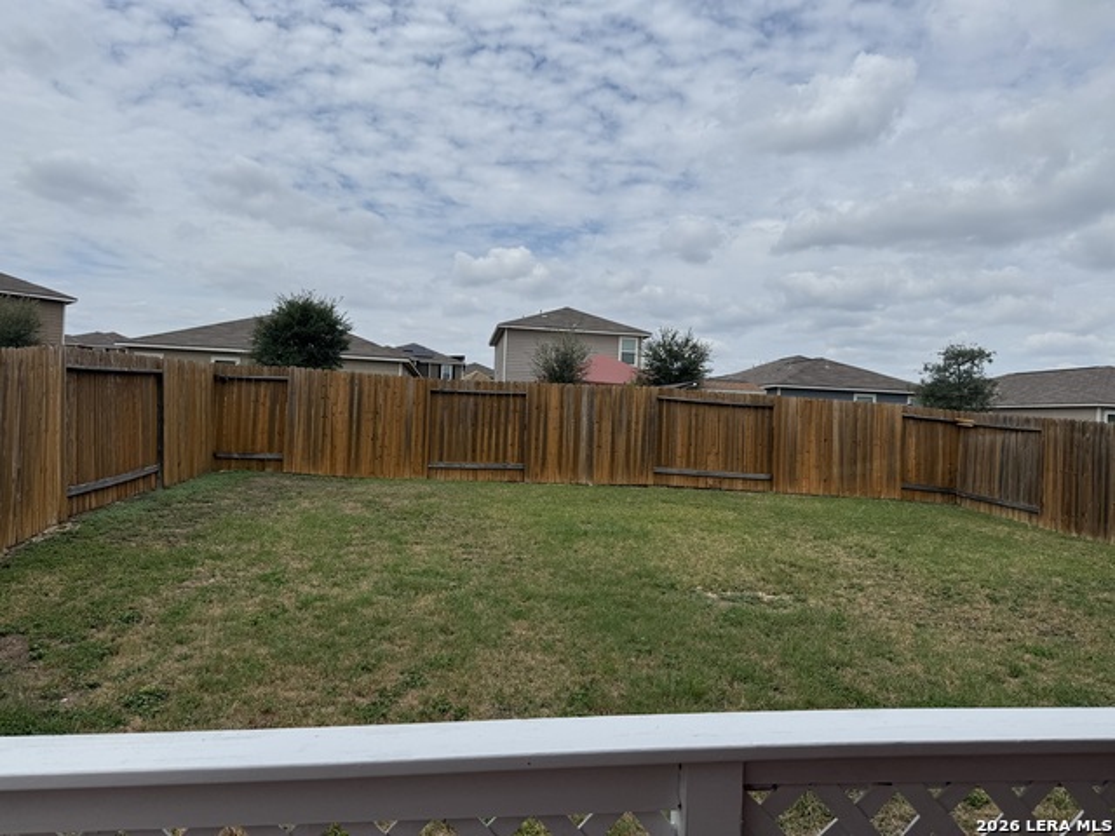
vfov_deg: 56.8
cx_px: 558
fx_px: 773
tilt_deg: +1.1
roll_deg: -2.6
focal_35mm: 24
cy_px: 418
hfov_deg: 71.6
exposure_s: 1/9091
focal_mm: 6.76
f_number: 1.78
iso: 80
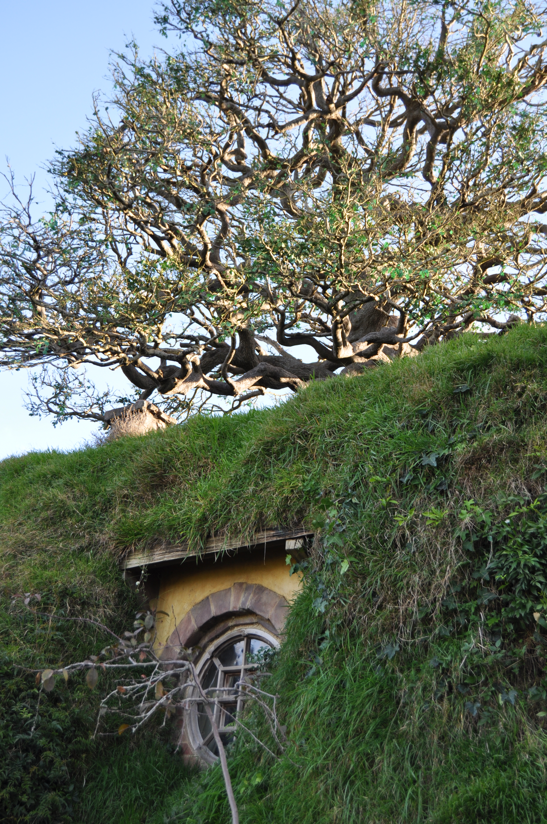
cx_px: 274
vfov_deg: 41.2
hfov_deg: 28.0
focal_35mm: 48
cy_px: 412
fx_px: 1097
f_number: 5.6
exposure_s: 1/125
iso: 200
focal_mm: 32
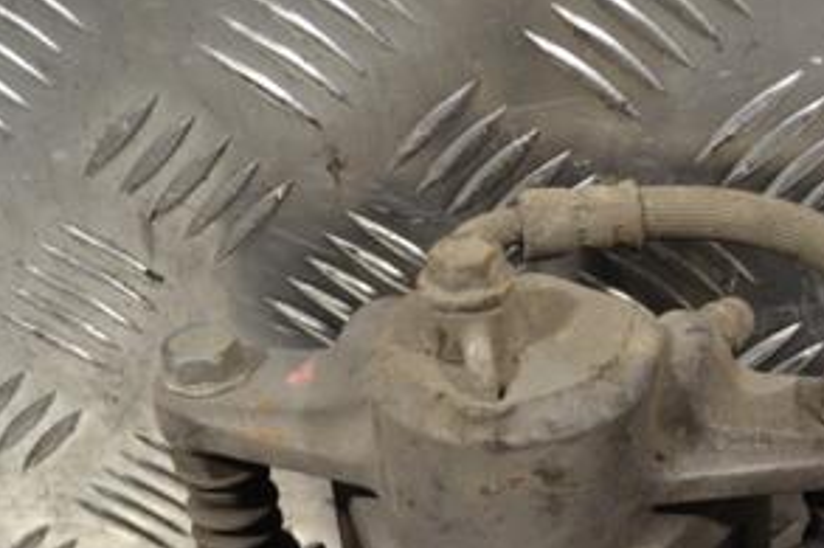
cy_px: 540
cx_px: 697
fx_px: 1830
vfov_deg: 16.7
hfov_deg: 24.8
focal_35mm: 80
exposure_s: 1/100
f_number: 5
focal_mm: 26
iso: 400
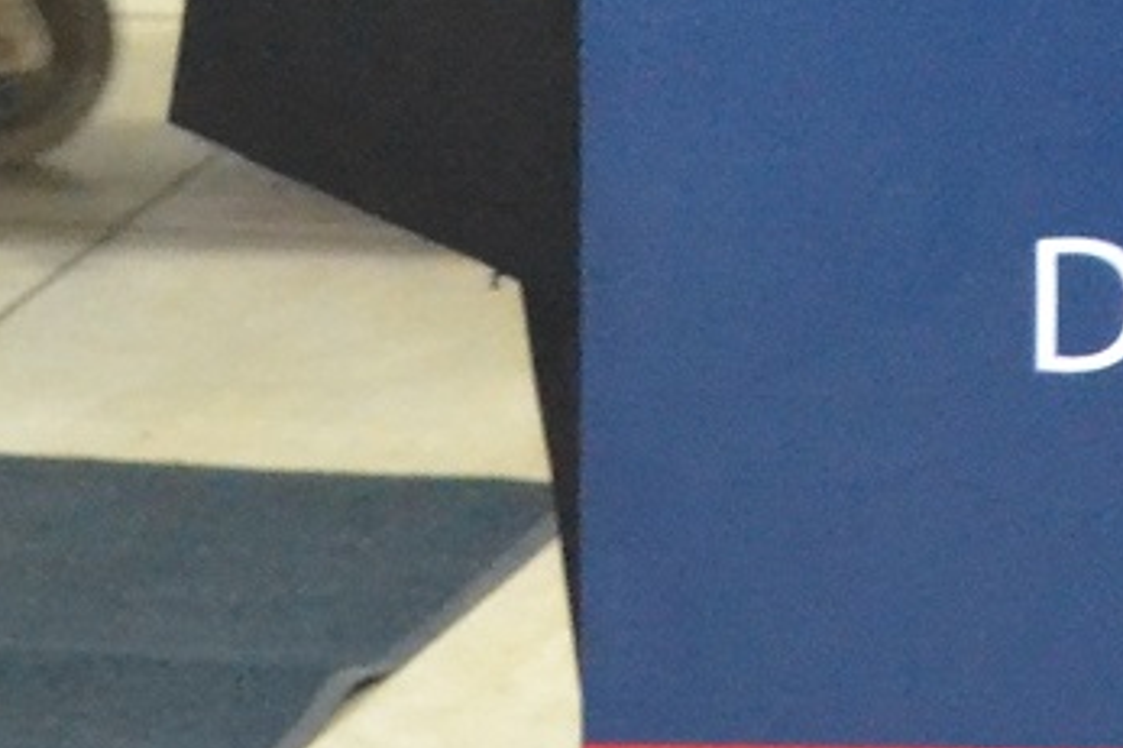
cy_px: -839
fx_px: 9322
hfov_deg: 6.5
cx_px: 2819
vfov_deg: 4.5
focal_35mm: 299
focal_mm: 30
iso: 3200
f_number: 4.5
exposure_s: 1/60
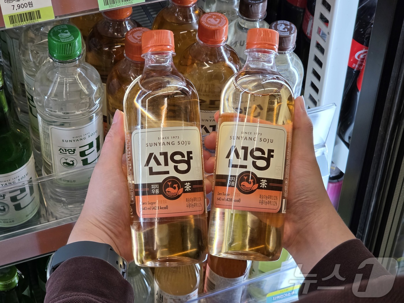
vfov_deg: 21.3
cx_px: 202
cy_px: 152
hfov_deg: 28.2
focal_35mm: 69
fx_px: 805
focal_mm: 7
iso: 50
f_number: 2.4
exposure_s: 1/120
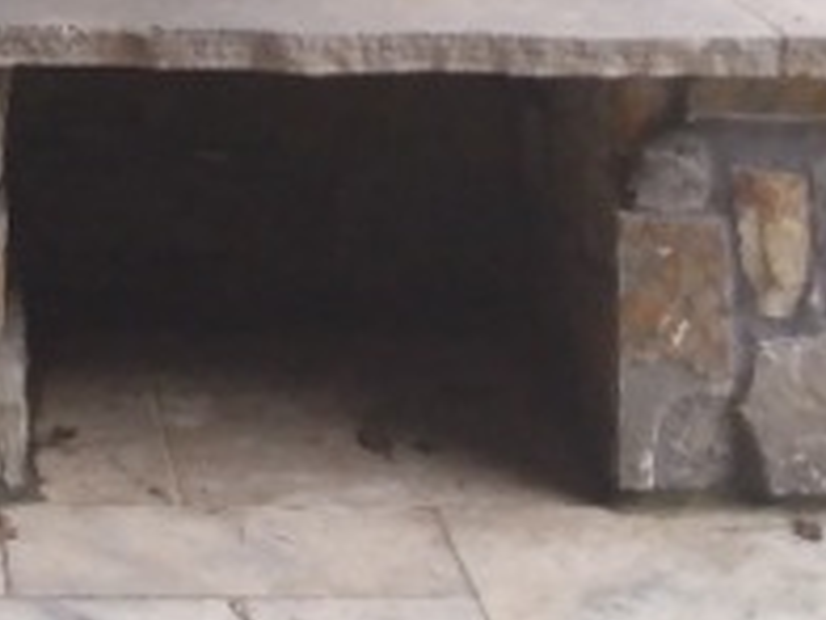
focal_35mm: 94
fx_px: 2243
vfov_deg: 12.6
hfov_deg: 19.9
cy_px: -818
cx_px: -93
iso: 175
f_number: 2
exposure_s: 1/40
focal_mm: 3.54
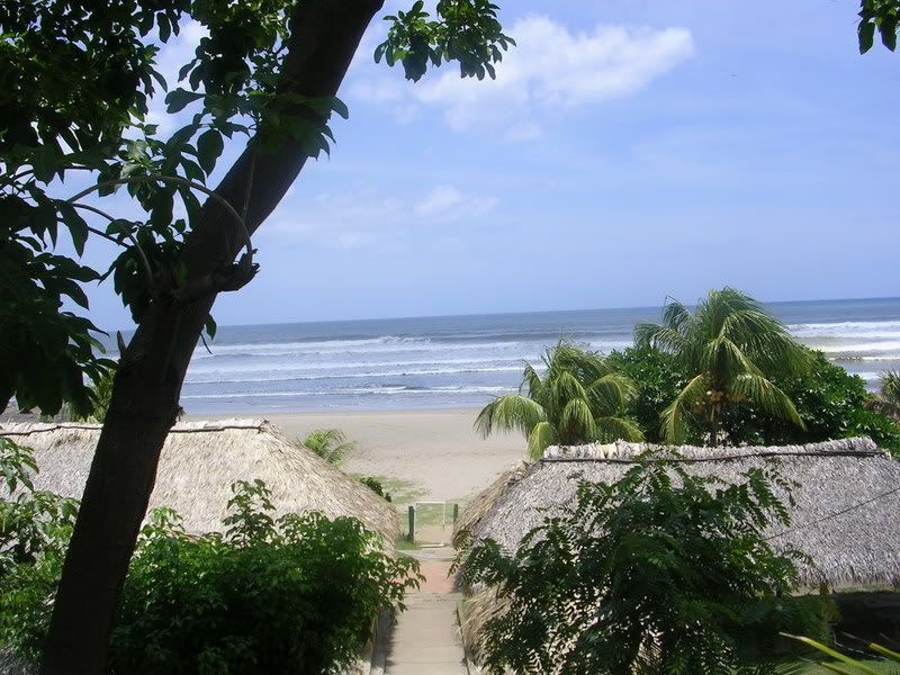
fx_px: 988
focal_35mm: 38
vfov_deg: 37.7
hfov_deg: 49.0
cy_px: 338
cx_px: 450
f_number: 5.6
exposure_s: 1/373
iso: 50
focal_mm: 5.8
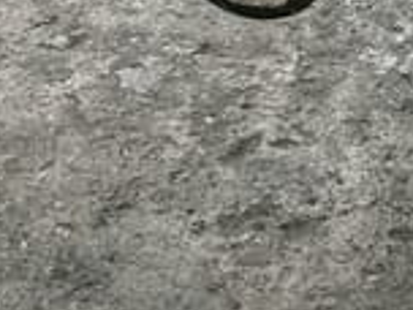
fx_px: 1098
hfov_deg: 18.8
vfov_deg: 15.6
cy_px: -29
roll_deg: -3.3
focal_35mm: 92
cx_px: 620
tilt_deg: -33.8
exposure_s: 1/60
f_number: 1.8
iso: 160
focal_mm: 3
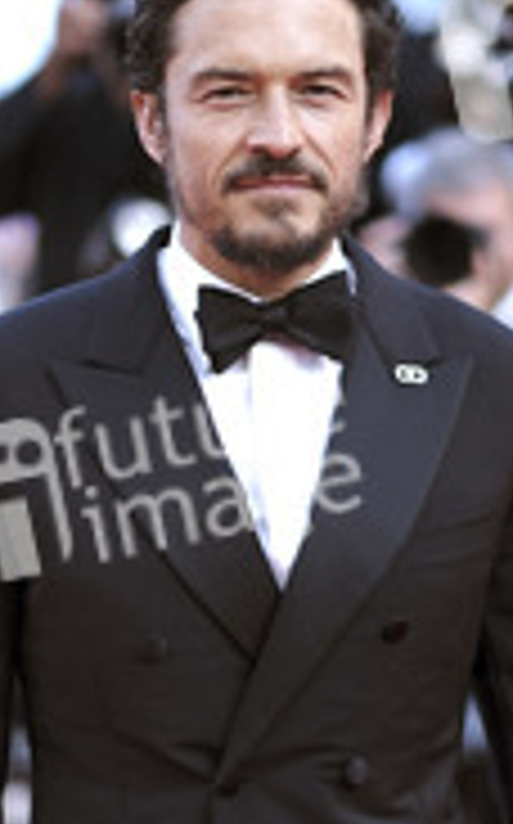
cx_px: 261
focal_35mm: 187
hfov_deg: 7.0
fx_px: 4193
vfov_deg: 11.2
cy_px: 711
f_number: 1.2
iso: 80
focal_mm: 56
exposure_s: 1/500
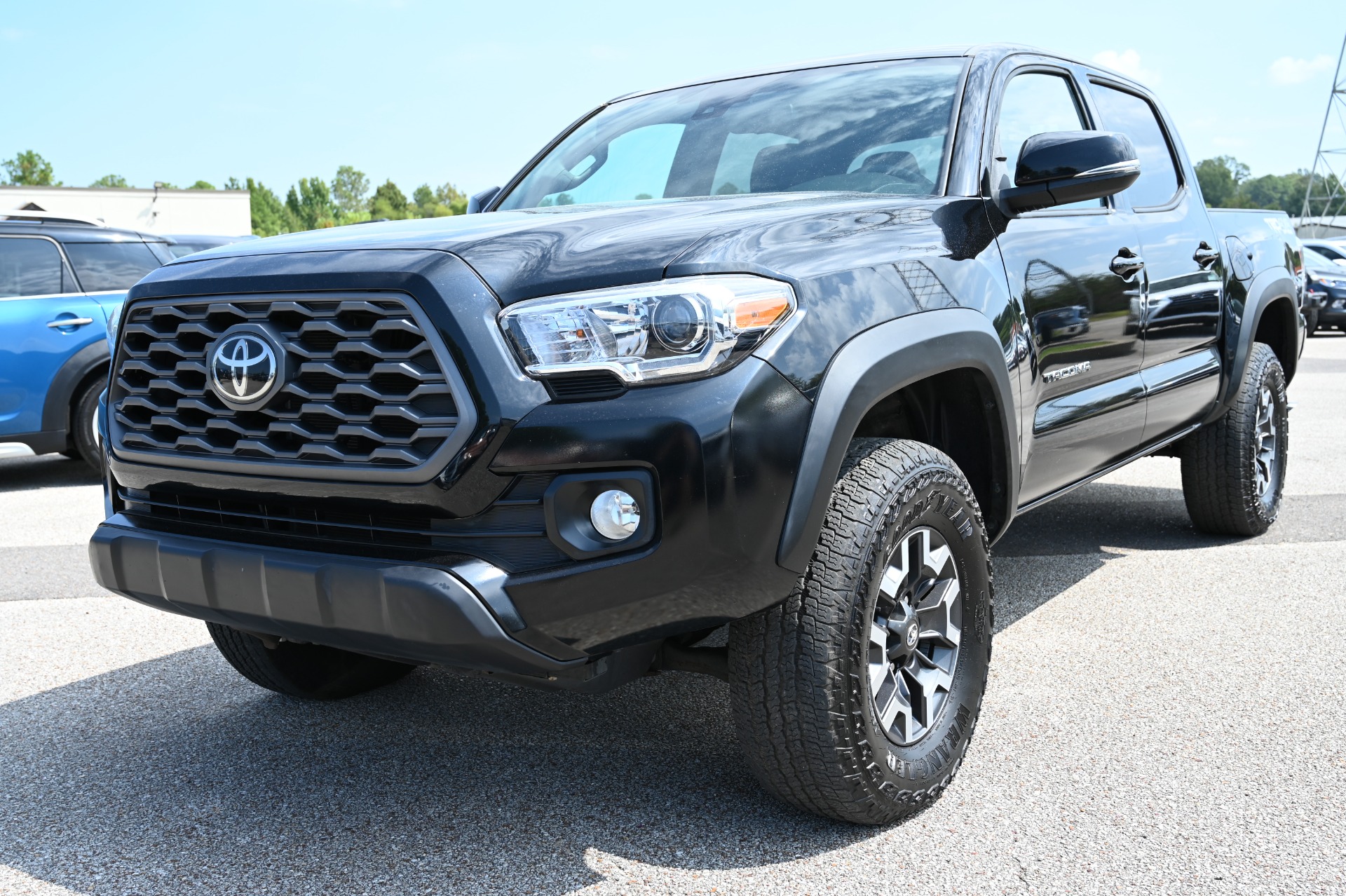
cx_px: 673
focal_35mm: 35
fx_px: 1308
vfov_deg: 37.8
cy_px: 448
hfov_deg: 54.5
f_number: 5.6
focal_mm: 35
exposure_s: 1/250
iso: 140
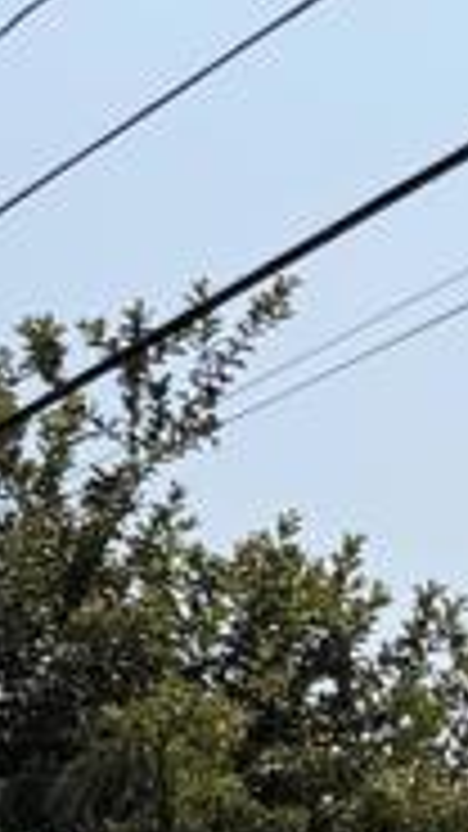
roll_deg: +1.3
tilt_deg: +0.1
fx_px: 3200
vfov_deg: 13.4
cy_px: 1471
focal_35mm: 145
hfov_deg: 6.6
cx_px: -1444
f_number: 1.78
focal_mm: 6.76
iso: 80
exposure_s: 1/10309
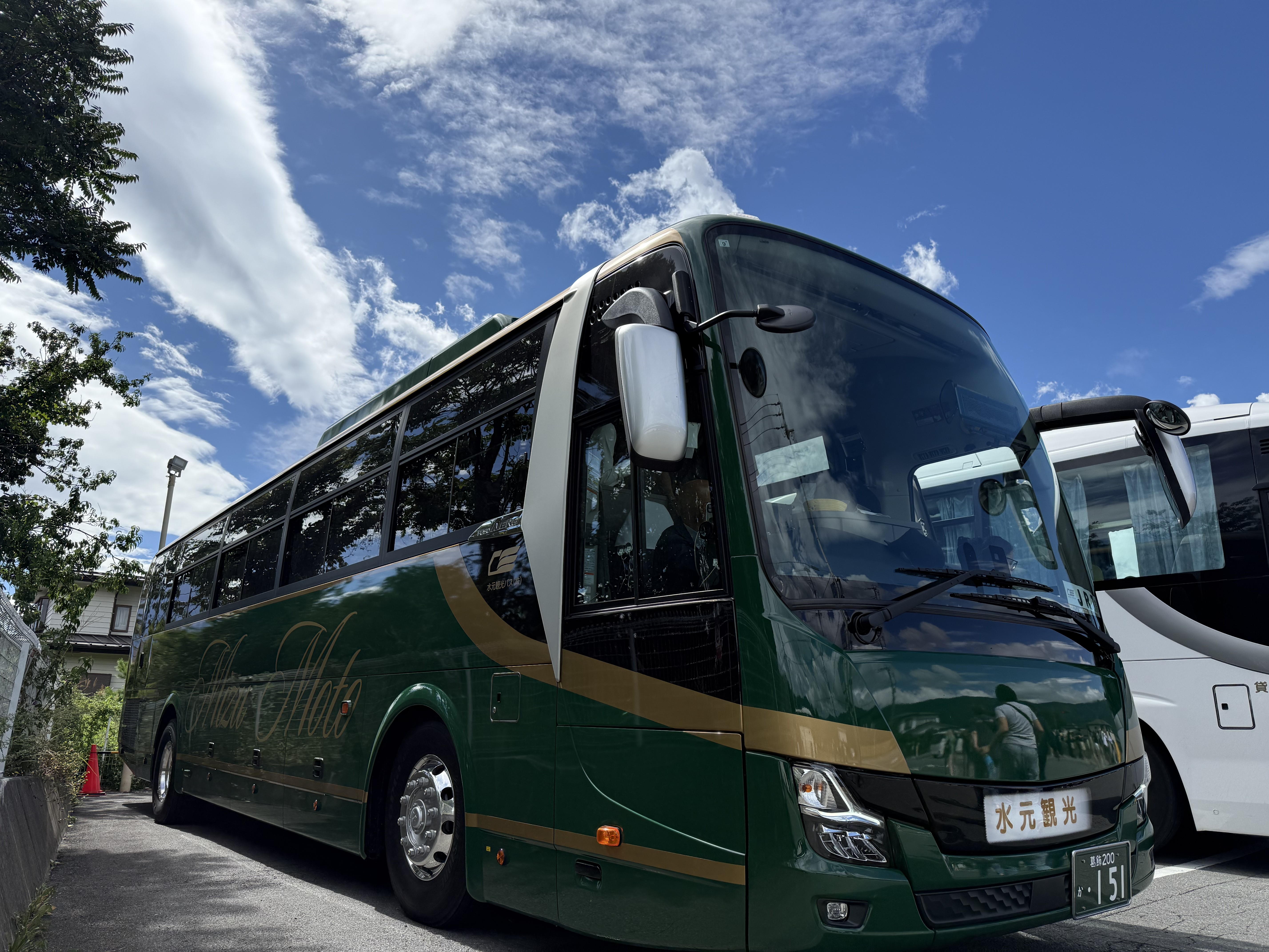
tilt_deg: +16.4
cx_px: 634
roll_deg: +1.3
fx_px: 880
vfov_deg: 56.8
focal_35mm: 24
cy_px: 476
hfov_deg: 71.6
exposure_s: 1/6711
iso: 100
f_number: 1.78
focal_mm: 6.76
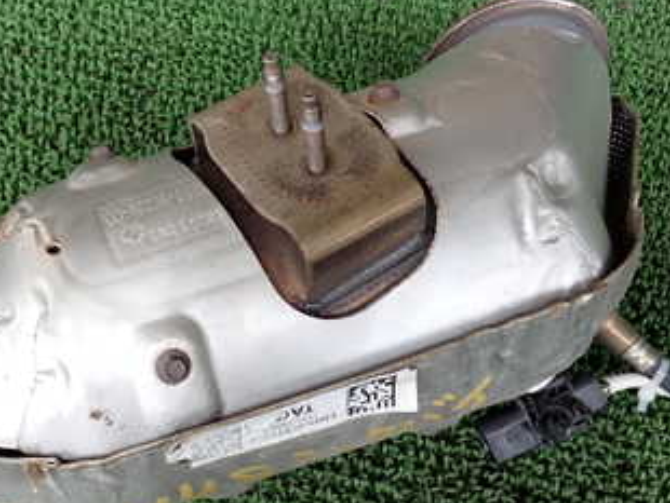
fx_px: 1123
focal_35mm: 58
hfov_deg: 32.9
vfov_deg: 25.2
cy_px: 287
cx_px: 218
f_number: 2.3
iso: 100
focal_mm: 5.4
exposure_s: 1/125
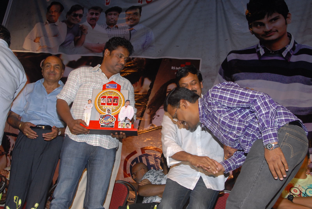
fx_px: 365
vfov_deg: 32.0
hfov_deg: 46.3
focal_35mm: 42
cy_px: 104
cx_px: 156
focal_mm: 28
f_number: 6.3
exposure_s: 1/125
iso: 320
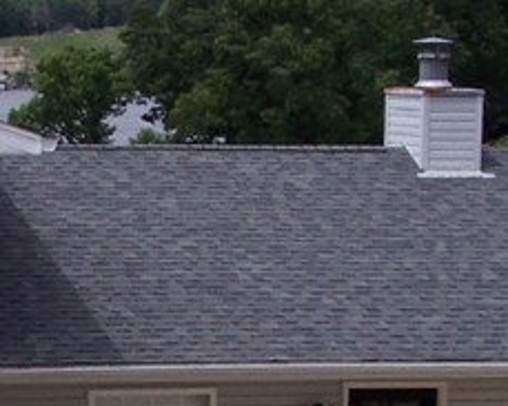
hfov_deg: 11.5
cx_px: -53
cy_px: 710
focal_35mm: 166
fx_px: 2495
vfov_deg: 8.9
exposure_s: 1/1000
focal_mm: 8
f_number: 4.8
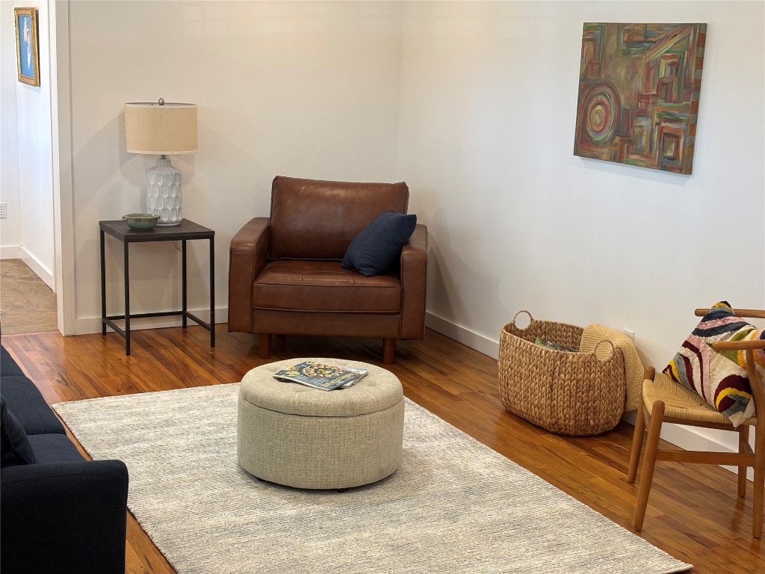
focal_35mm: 52
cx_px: 382
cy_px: 287
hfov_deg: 36.8
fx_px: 1149
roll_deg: -1.7
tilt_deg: -12.4
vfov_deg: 28.0
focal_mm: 5.96
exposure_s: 1/60
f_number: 1.6
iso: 64
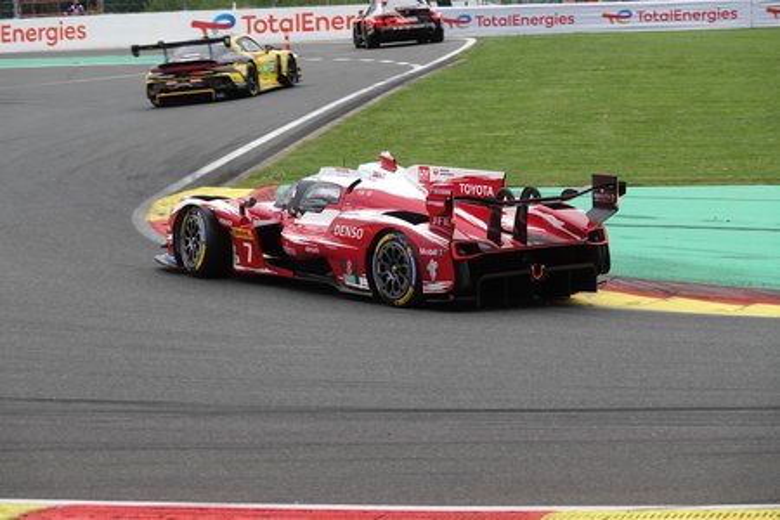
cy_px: 260
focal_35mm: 131
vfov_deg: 10.5
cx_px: 390
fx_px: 2838
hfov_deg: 15.6
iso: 160
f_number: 4
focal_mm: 47.94
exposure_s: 1/800
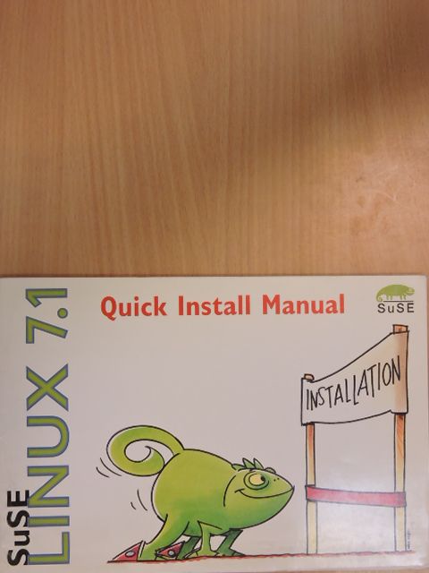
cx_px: 214
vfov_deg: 42.1
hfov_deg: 32.2
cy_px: 286
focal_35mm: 45
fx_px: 744
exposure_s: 1/100
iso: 900
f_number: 4
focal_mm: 8.1
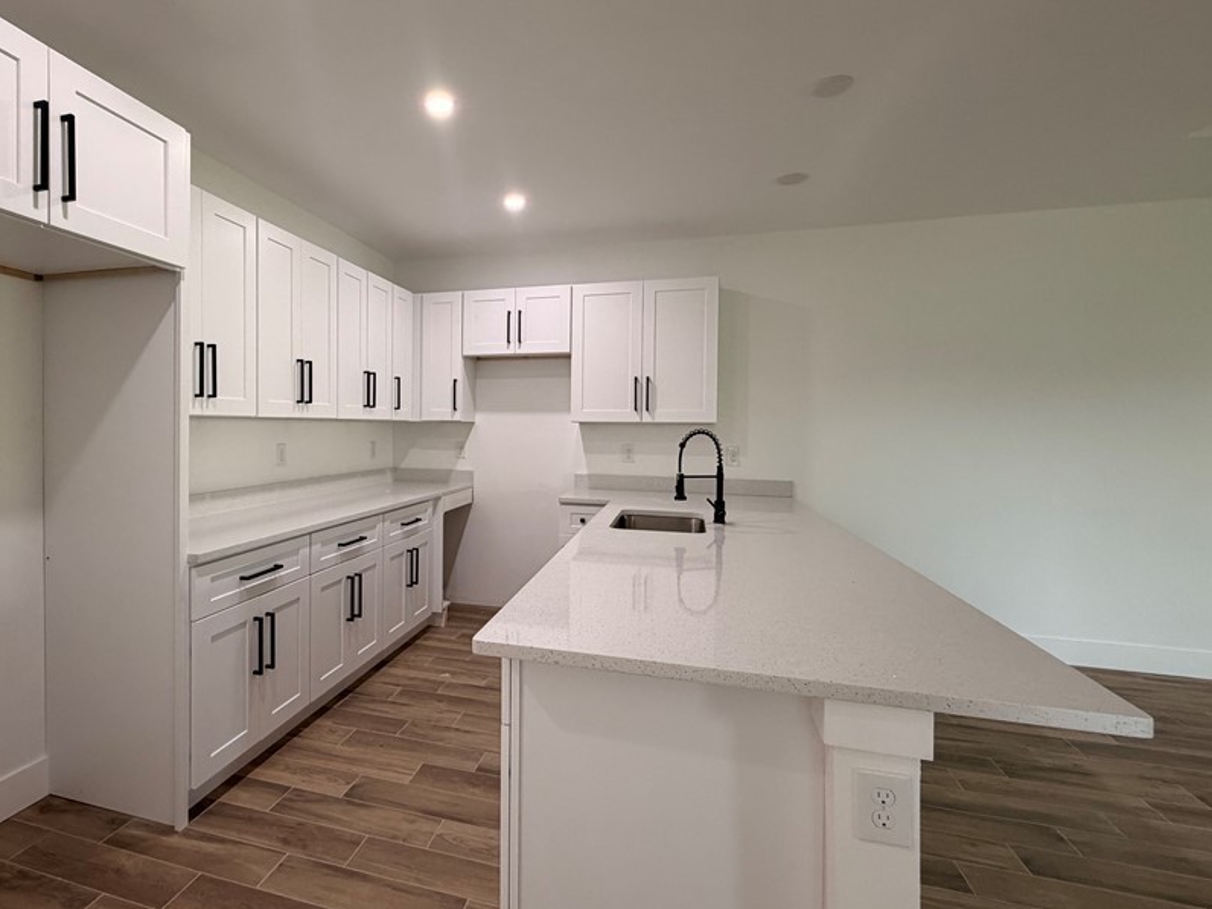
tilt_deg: -1.5
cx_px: 483
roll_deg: -0.5
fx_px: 630
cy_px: 437
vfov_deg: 71.6
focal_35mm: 18
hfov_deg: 86.6
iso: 250
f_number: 2.2
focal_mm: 2.22
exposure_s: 1/120
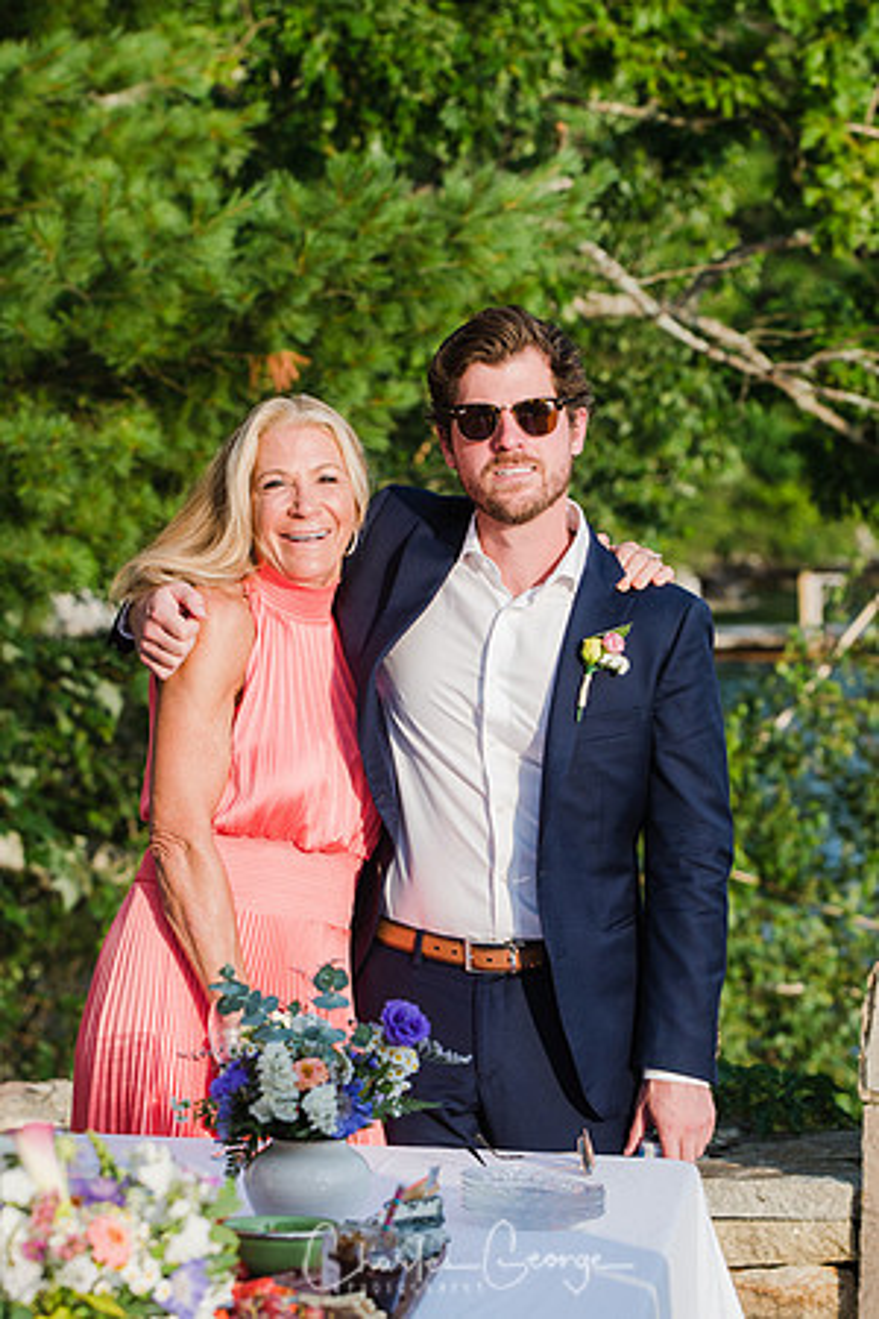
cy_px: 660
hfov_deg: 10.2
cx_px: 440
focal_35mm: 135
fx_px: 4944
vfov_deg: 15.2
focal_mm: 90
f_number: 4.5
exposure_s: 1/800
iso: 200
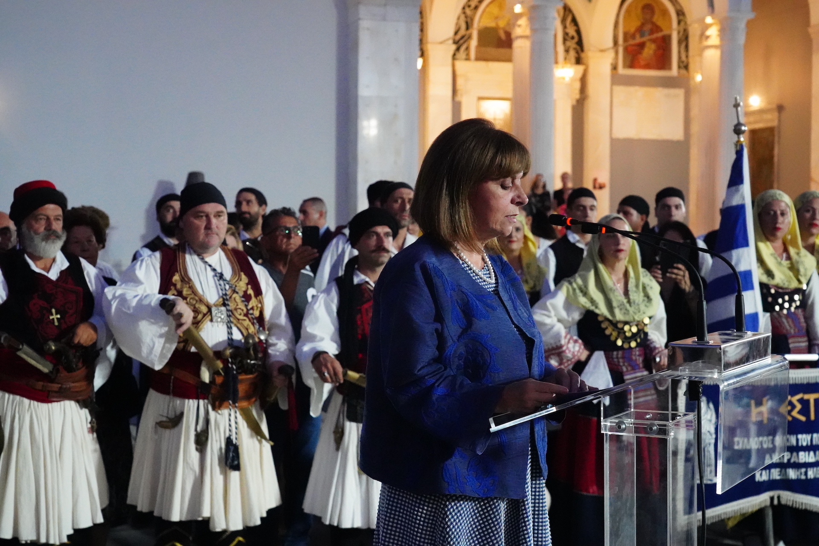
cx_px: 410
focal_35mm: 56
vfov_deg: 24.2
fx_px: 1274
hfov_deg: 35.6
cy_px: 273
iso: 25600
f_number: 5.6
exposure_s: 1/500
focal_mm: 56
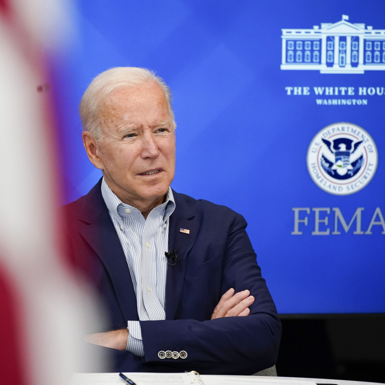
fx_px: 3410
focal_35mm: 271
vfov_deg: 6.5
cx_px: 158
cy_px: 192
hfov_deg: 6.5
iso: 4000
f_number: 5.6
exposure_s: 1/320
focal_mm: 212
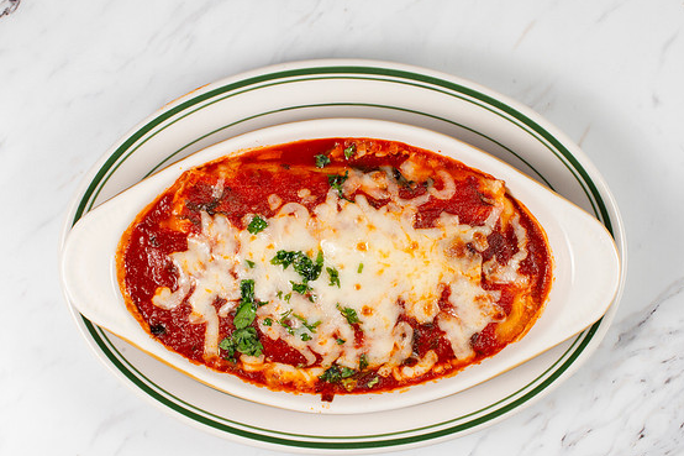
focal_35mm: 76
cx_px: 353
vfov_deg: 17.9
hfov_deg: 26.7
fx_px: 1443
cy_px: 288
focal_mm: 50
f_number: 13
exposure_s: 1/250
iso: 200
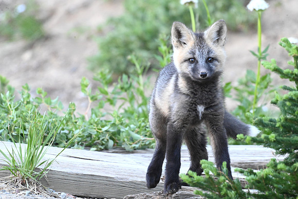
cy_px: 100
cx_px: 149
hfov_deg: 1.7
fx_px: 9935
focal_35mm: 1200
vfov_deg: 1.1
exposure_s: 1/160
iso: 6400
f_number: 13
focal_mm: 1200
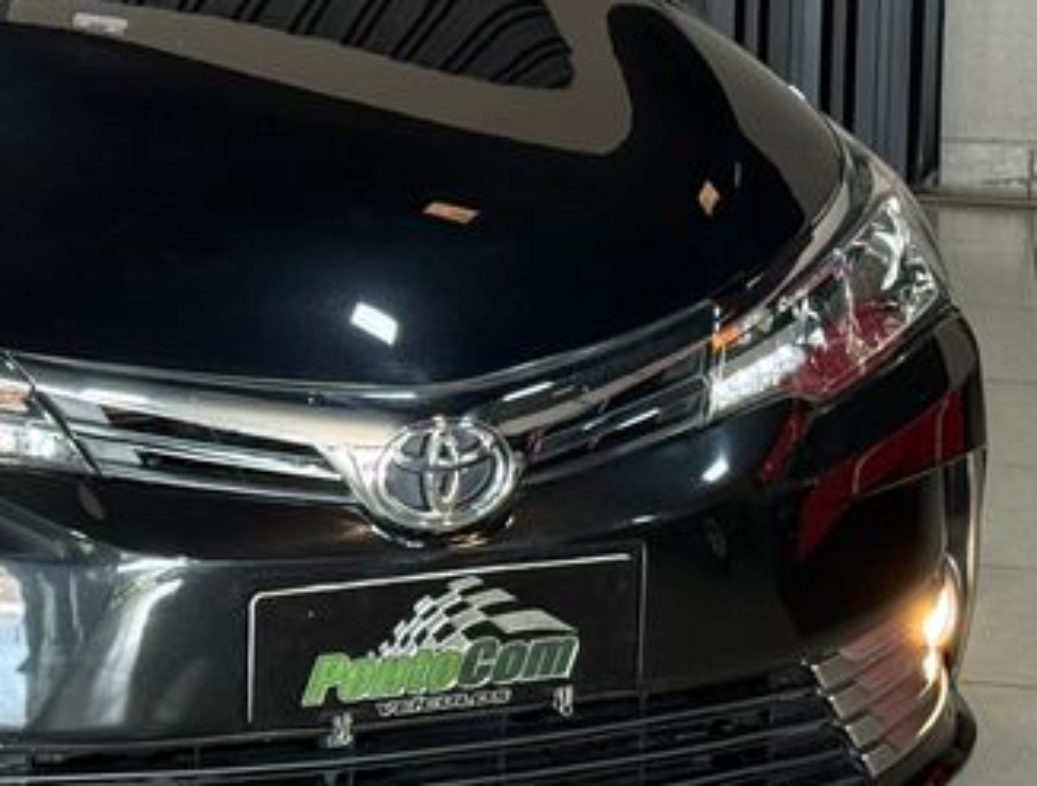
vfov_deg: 10.6
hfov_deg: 13.7
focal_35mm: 140
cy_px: 10
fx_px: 4210
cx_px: -116
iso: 250
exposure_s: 1/40
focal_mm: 6.76
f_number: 1.78
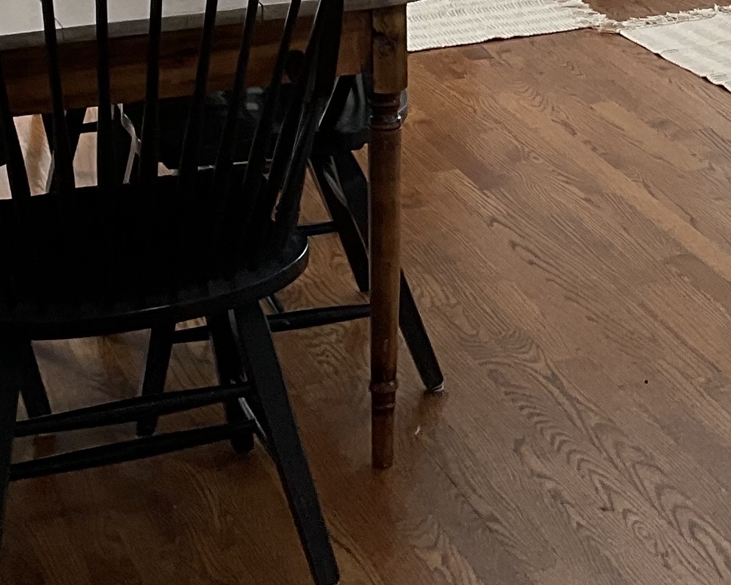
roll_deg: -0.8
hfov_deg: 17.3
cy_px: -198
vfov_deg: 13.7
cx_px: 757
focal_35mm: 108
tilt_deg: -10.2
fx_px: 2336
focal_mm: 3
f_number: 1.8
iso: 32
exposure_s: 1/120
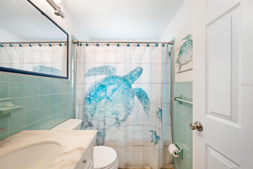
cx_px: 126
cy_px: 84
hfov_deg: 104.3
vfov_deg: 81.2
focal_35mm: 14
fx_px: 98
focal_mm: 14
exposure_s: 1/15
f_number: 7.1
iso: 320
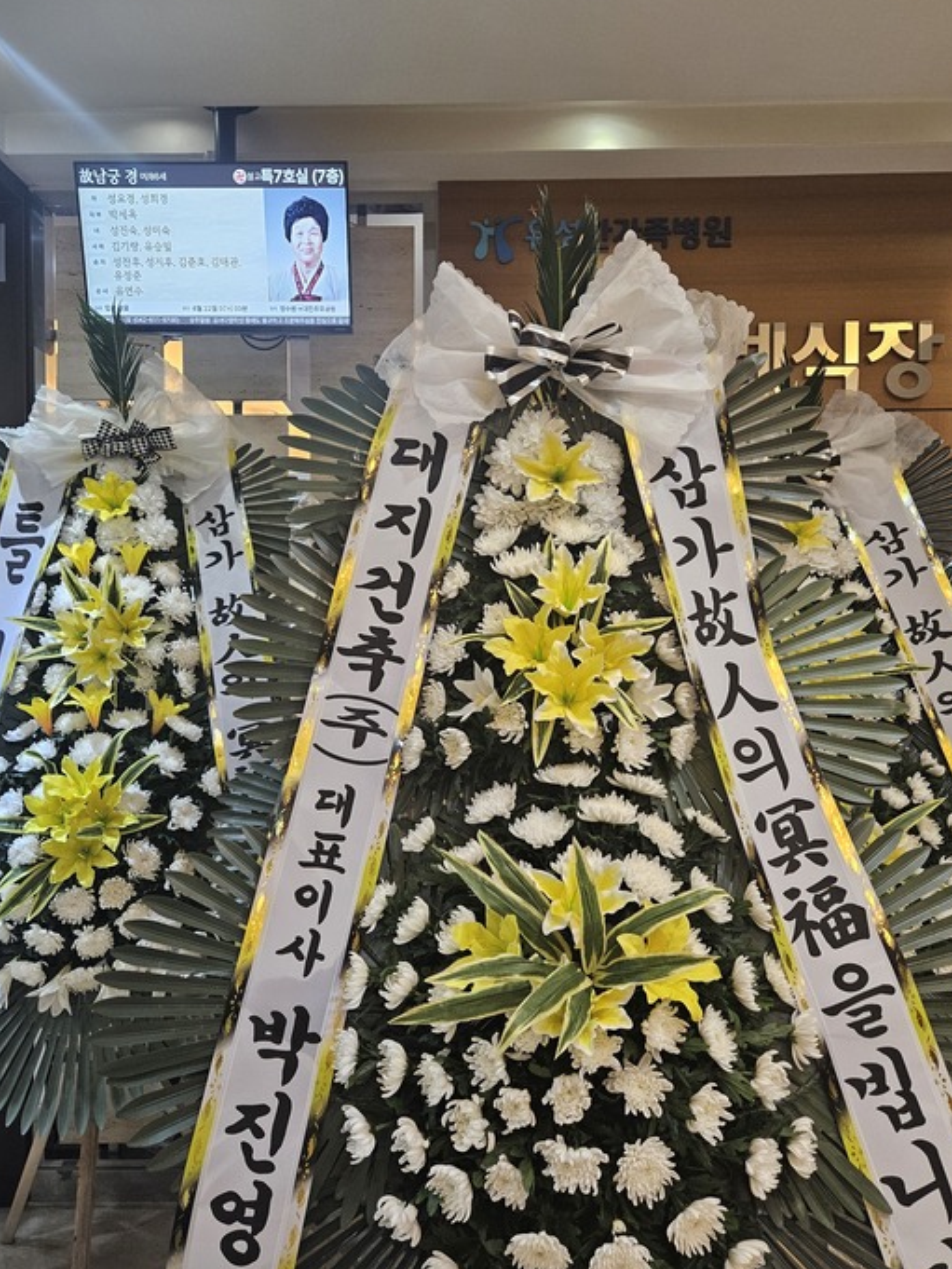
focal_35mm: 27
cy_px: 658
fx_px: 990
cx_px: 464
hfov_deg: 51.4
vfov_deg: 65.3
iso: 250
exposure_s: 1/120
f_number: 1.8
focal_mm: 5.4
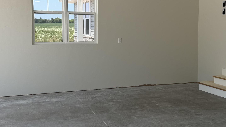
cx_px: 131
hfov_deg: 37.1
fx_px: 336
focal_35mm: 56
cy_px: 44
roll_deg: -0.5
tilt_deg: -3.6
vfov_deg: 21.4
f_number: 1.78
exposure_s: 1/1812
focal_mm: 6.76
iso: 100
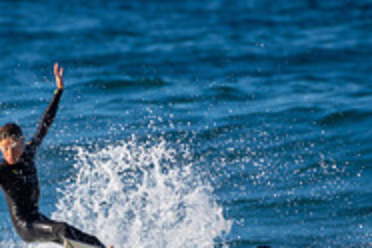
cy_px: 291
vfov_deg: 0.6
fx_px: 24230
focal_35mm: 2345
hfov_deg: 0.9
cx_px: 62
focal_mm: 500
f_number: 5.6
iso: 180
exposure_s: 1/1250
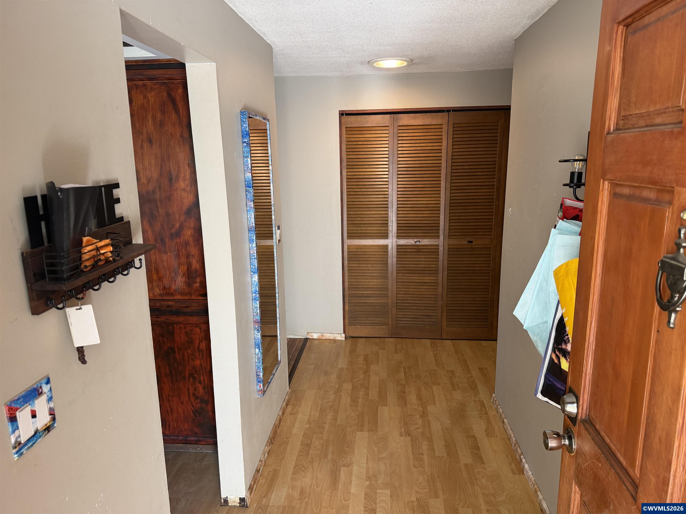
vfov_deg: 56.8
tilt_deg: -12.3
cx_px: 343
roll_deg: +1.3
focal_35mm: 24
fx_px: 476
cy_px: 257
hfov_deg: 71.6
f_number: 1.78
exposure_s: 1/88
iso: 200
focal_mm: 6.76
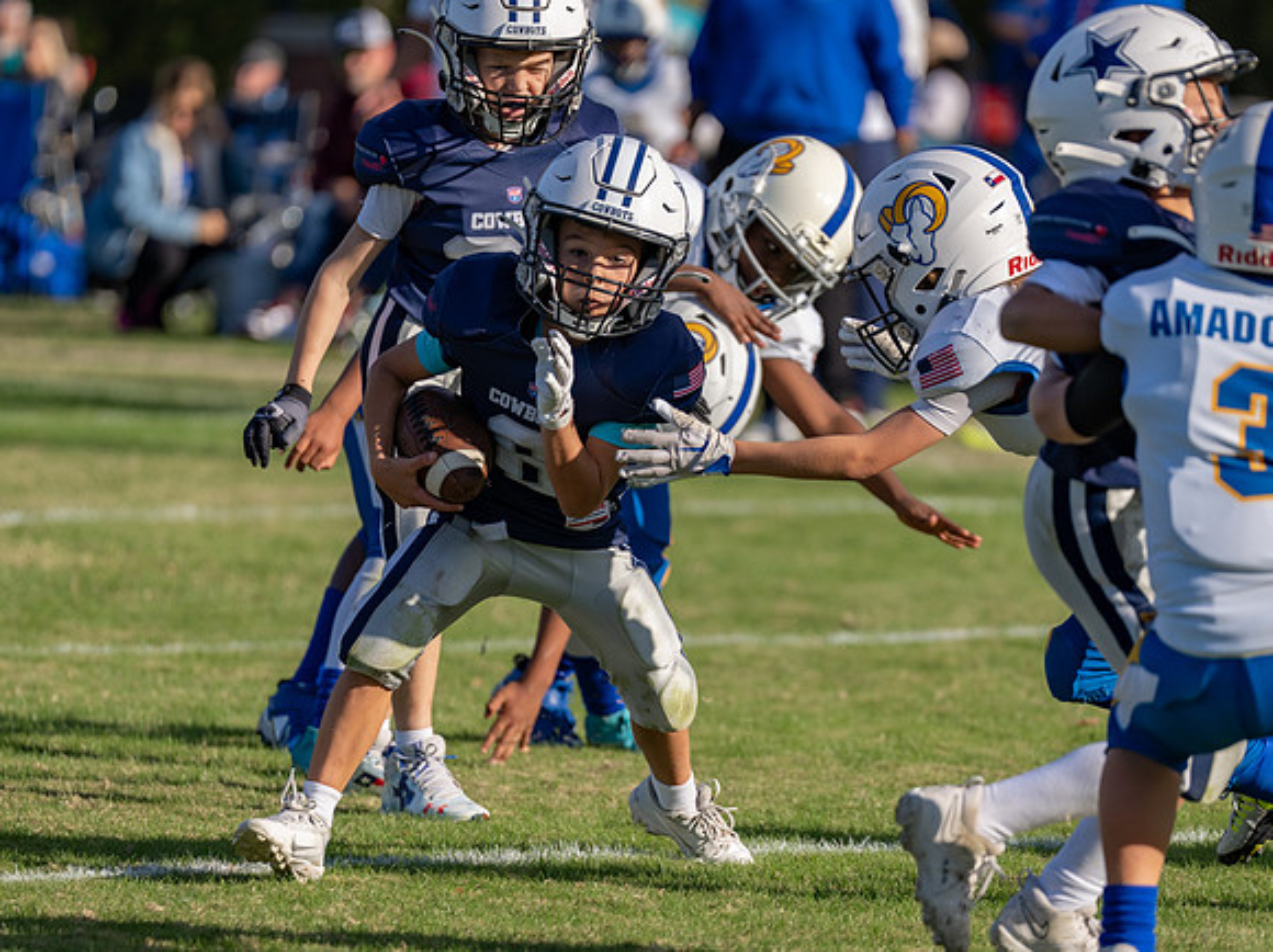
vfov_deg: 4.9
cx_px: 712
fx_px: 11084
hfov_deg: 6.6
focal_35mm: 302
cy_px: 598
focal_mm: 200
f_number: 2.8
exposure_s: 1/2500
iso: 125
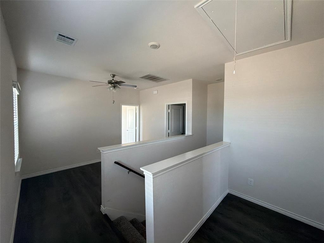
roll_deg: +0.1
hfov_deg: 102.1
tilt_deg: -1.6
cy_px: 122
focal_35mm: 14
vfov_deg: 85.7
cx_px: 162
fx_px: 131
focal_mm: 2.22
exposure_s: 1/82
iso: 320
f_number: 2.2
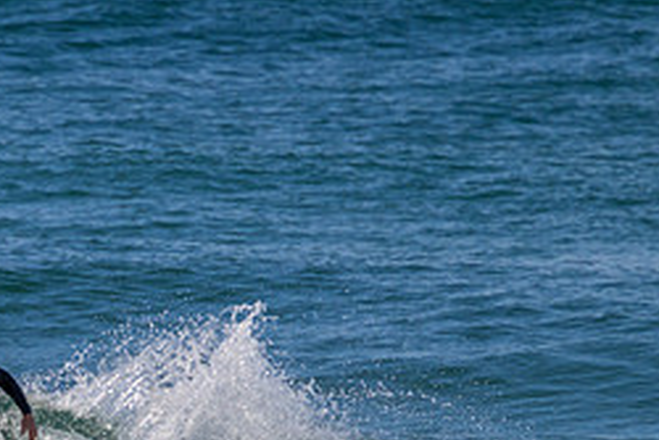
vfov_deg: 0.7
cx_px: 32
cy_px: 507
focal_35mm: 1856
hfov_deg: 1.1
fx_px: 33993
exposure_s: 1/2000
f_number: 11
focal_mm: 800
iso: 1000
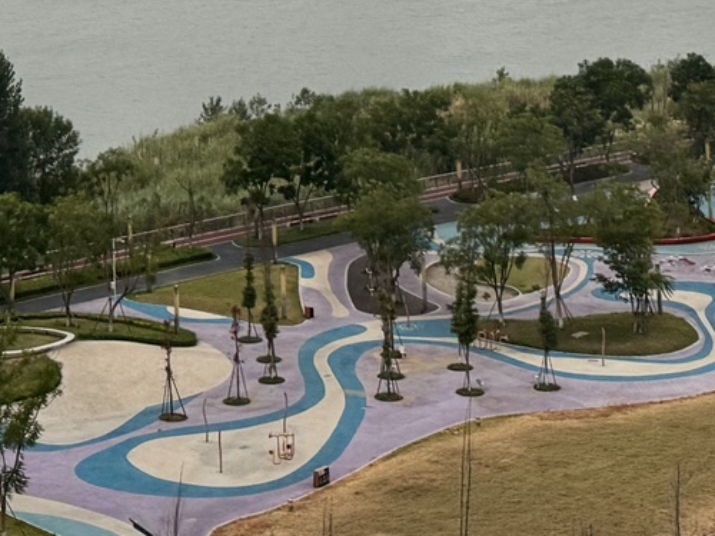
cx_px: 162
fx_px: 1983
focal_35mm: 96
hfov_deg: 20.3
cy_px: -483
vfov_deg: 13.5
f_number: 1.78
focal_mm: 6.76
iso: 125
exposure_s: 1/100
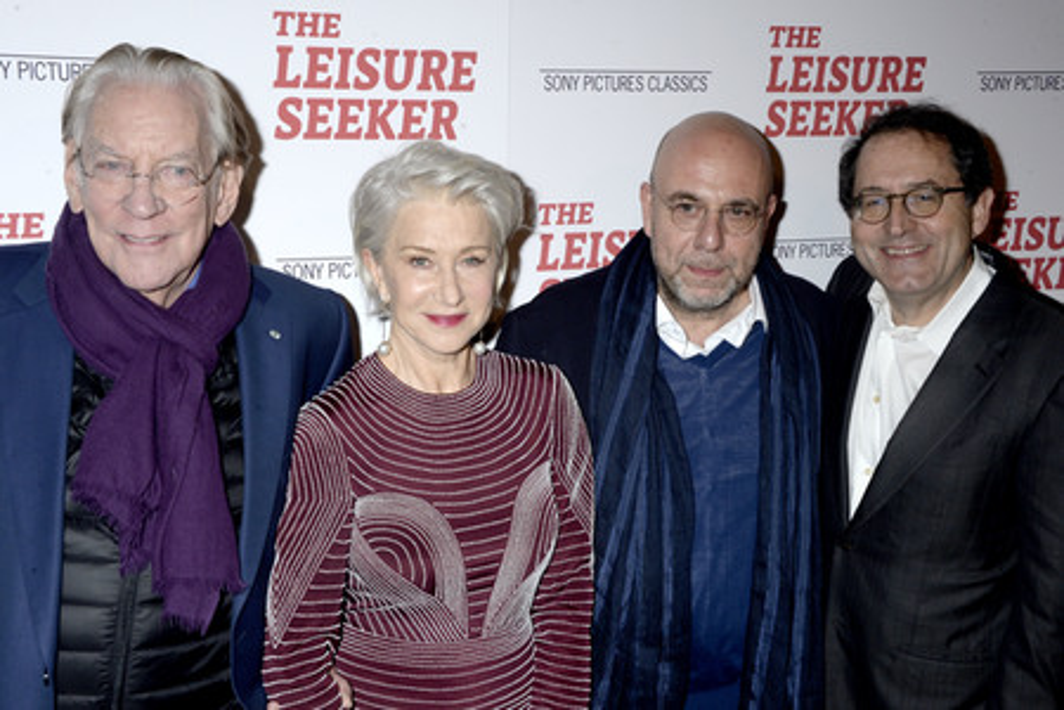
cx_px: 532
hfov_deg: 38.2
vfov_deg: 26.0
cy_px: 355
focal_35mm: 52
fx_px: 1537
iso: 800
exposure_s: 1/250
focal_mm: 52
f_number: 9
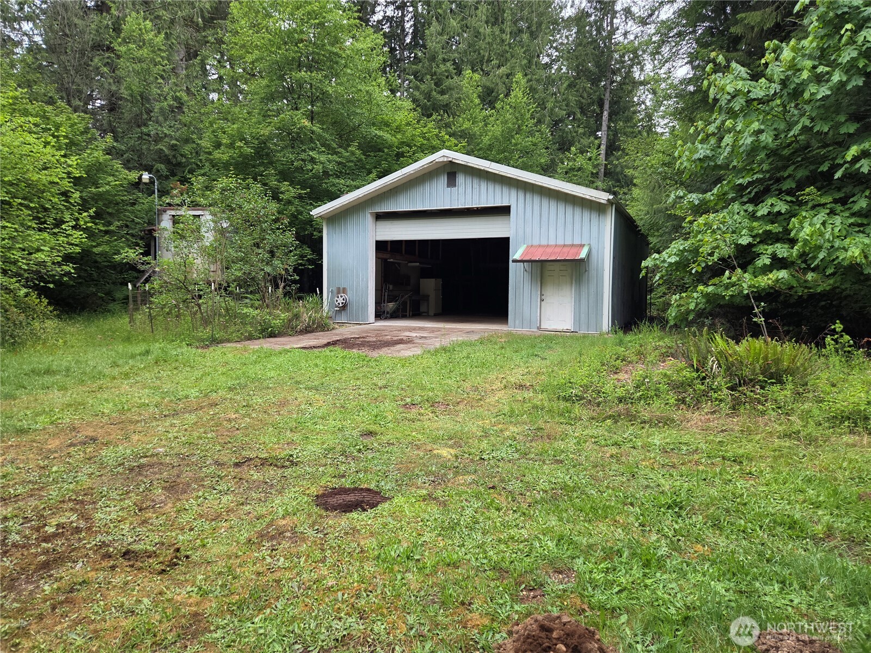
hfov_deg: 73.9
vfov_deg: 58.9
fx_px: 579
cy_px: 326
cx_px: 436
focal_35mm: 23
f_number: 1.8
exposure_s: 1/180
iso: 160
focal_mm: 5.4
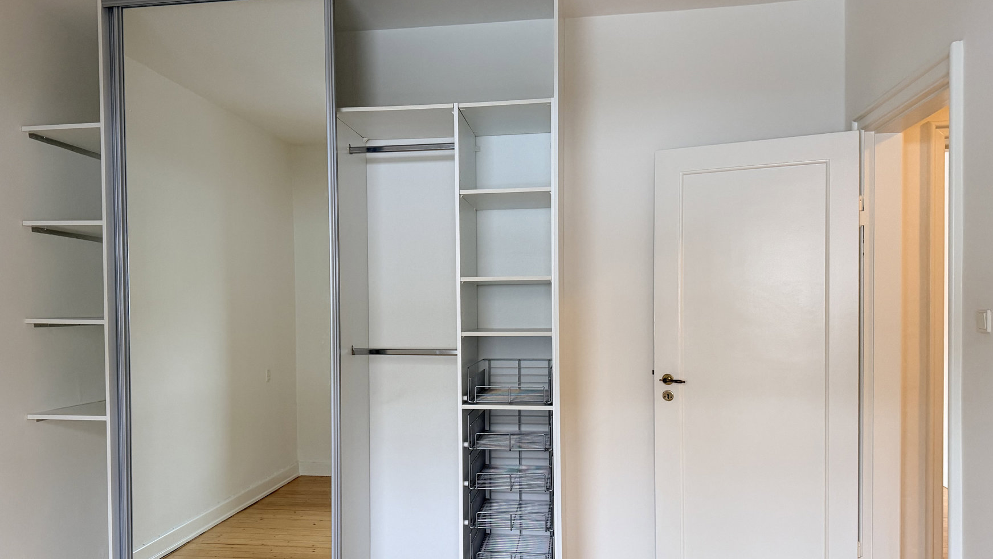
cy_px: 325
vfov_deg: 38.9
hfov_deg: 64.2
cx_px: 451
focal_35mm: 30
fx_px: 790
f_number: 1.78
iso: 250
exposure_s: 1/60
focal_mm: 6.76
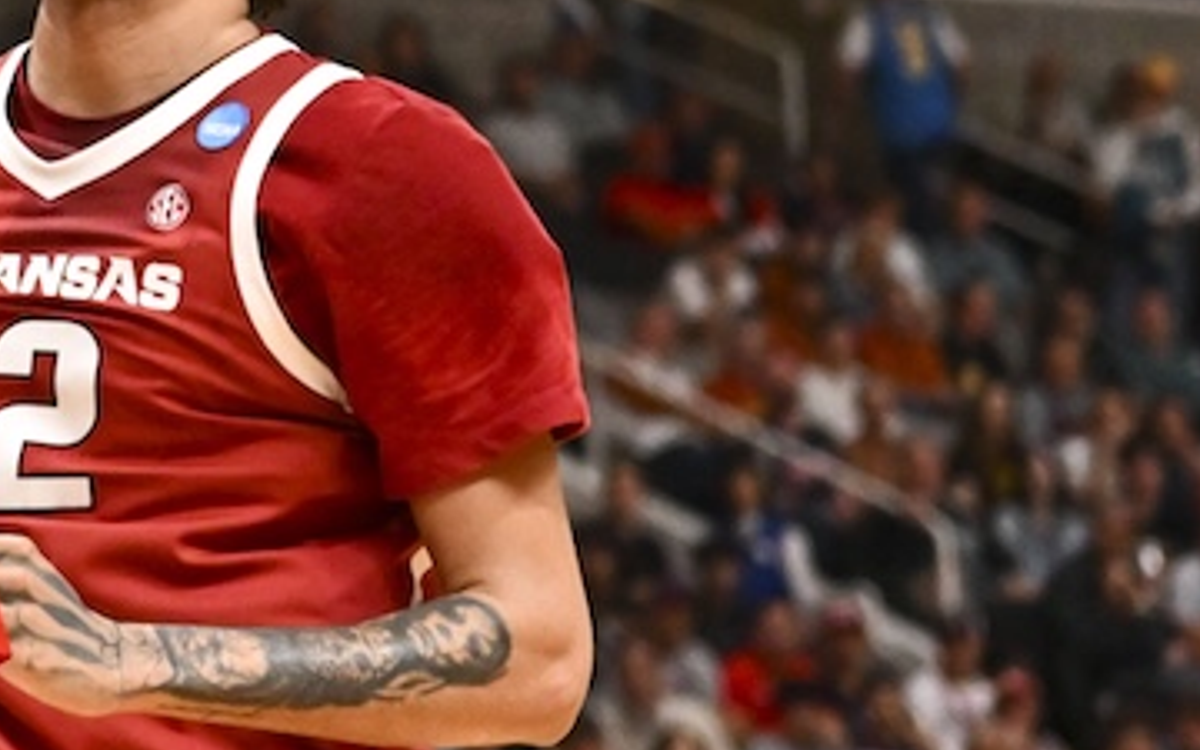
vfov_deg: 5.4
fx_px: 7784
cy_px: -547
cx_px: -603
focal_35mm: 238
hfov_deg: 8.6
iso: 3600
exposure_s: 1/1600
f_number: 2.8
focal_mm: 70
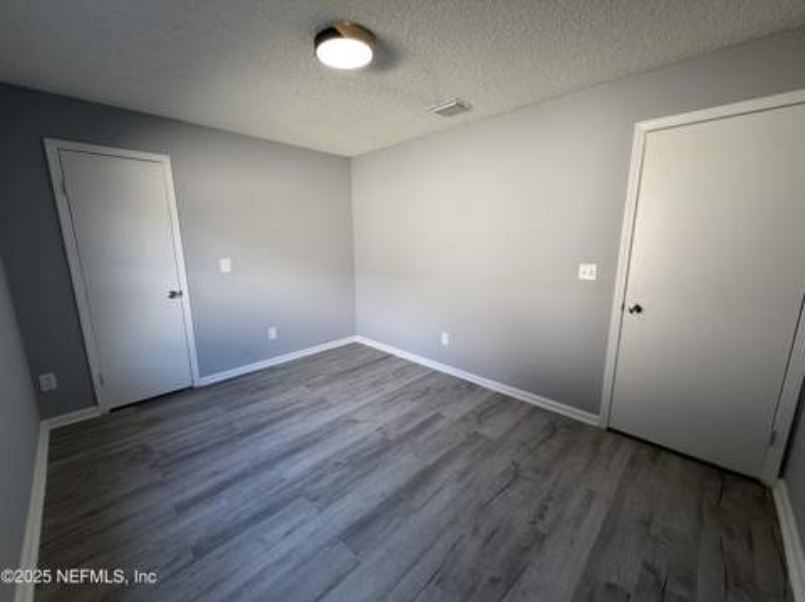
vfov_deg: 85.6
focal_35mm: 14
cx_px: 402
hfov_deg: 102.1
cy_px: 301
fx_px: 325
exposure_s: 1/120
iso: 125
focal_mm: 2.22
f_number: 2.2
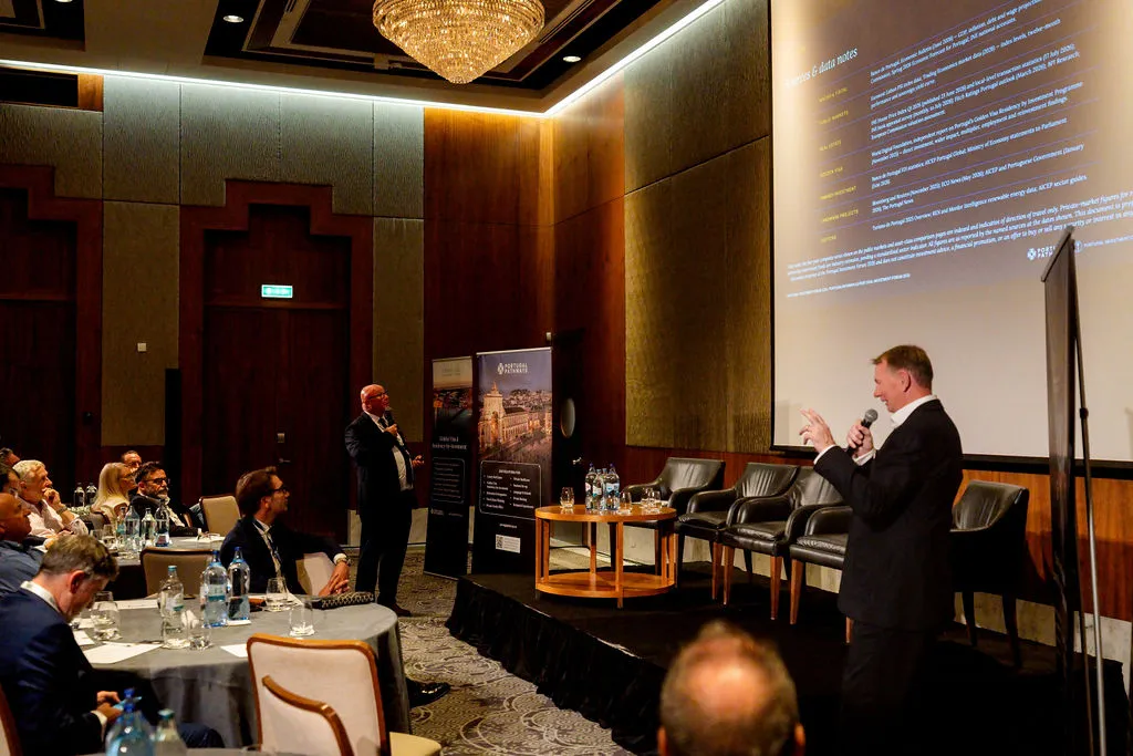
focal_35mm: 37
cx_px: 559
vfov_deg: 36.1
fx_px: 1159
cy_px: 371
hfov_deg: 52.1
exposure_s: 1/500
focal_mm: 35
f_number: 2.8
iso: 6400
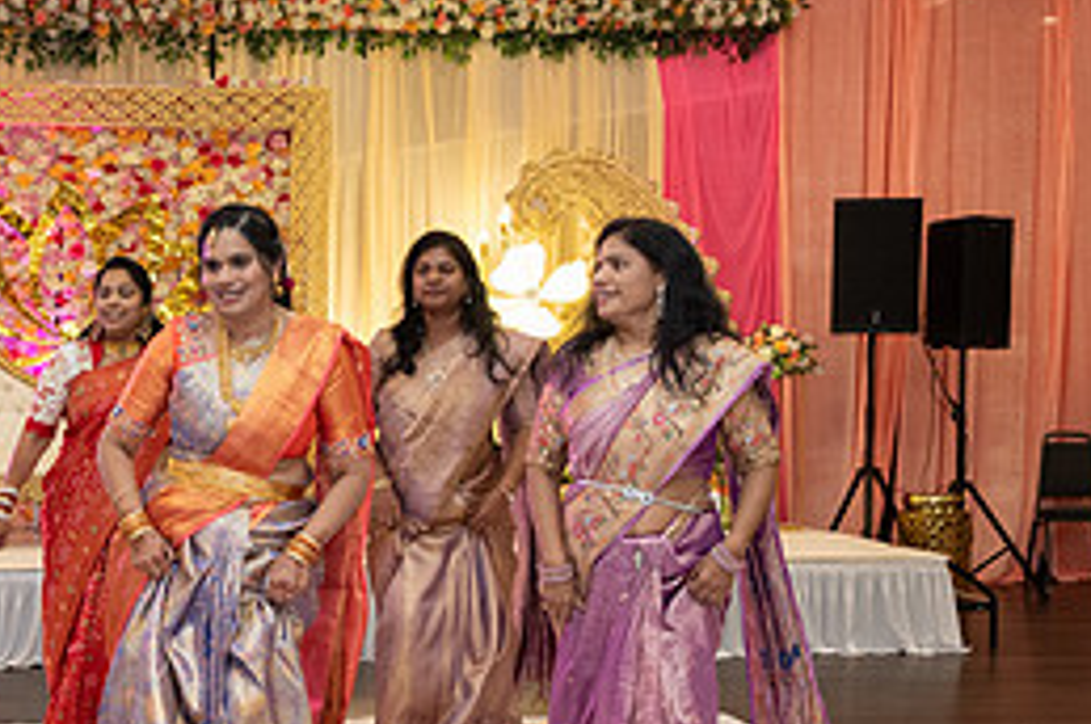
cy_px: 486
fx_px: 1907
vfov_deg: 21.4
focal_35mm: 63
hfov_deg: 31.1
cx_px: 211
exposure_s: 1/160
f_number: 4
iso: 1250
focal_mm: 28
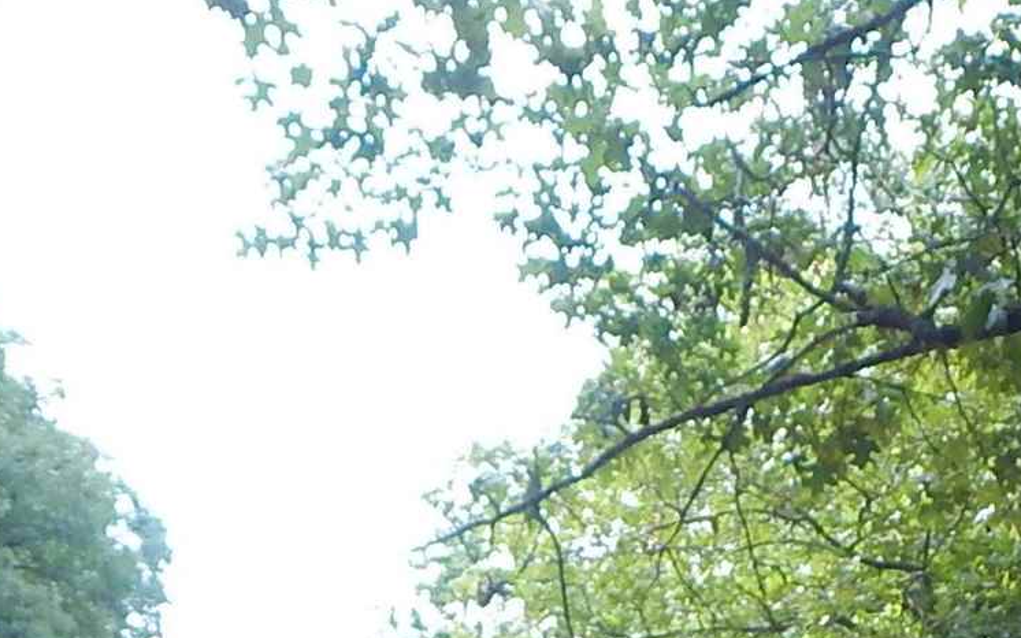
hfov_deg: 21.6
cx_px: 682
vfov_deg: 12.8
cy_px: 1005
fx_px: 2671
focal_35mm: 96
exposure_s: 1/125
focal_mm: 4
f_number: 3
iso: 125
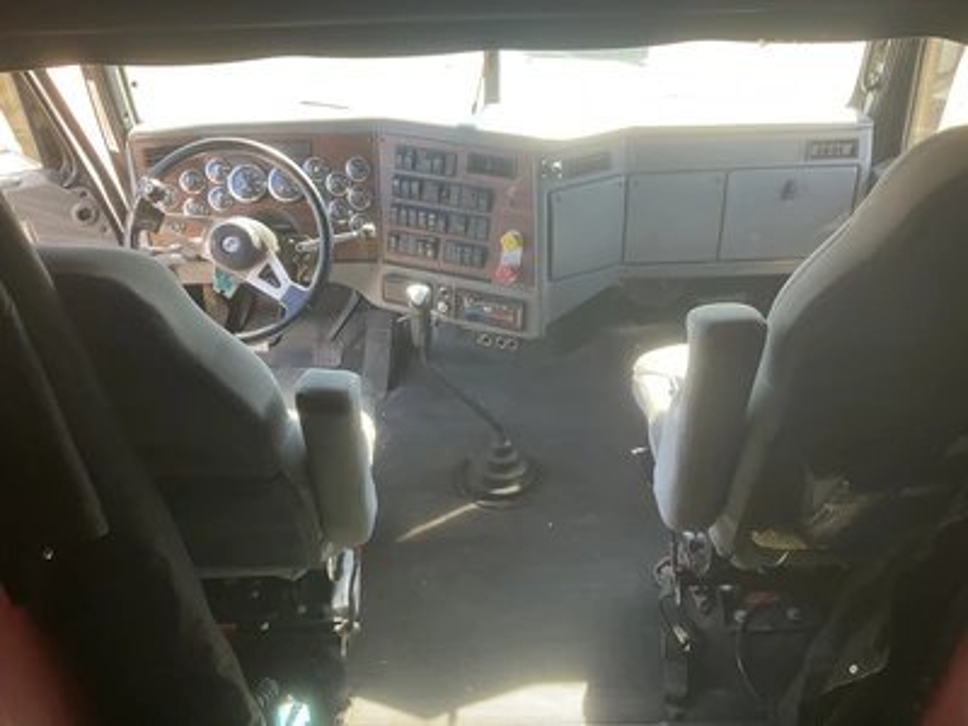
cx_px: 484
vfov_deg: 48.2
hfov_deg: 61.7
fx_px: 811
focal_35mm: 29
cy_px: 363
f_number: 1.8
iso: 64
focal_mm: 3
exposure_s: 1/89
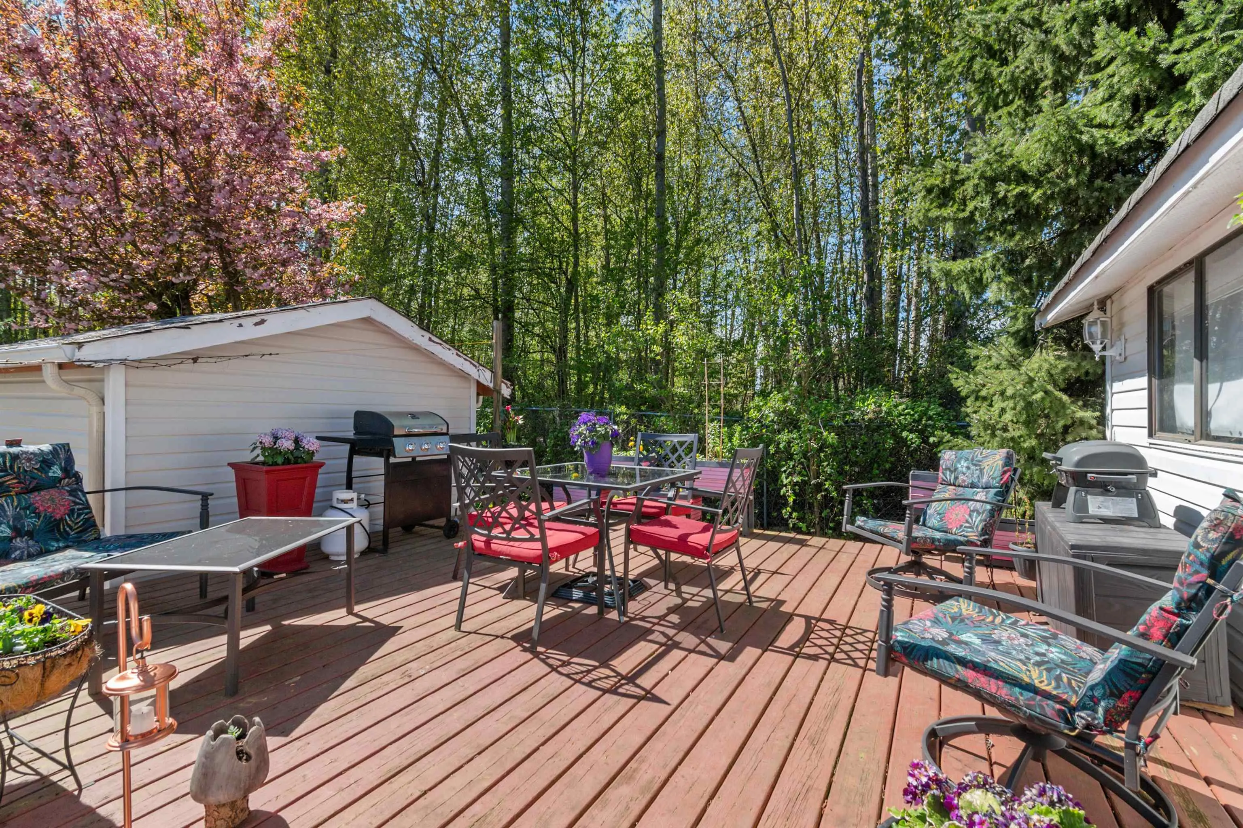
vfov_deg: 77.3
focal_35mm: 15
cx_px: 622
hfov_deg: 100.4
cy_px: 414
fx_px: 518
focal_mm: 10
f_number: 9
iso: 250
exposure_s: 1/320
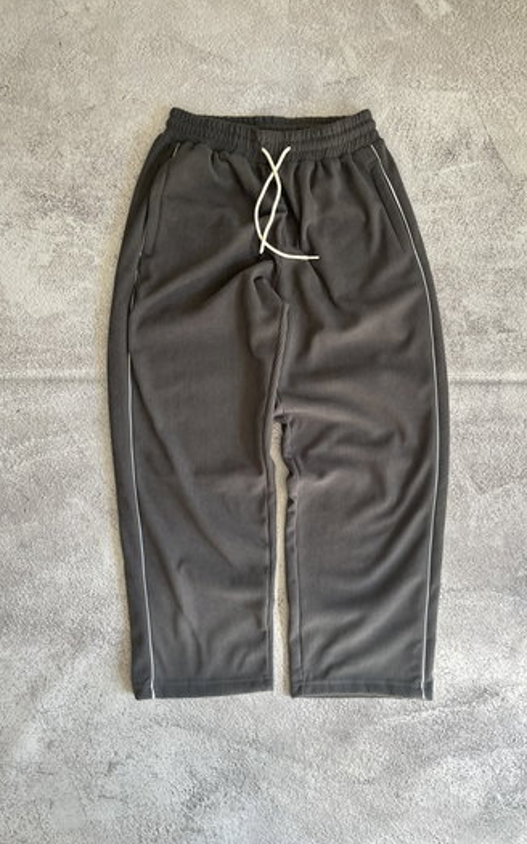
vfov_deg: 66.5
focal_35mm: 28
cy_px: 424
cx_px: 284
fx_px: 644
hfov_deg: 44.5
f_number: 1.6
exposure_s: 1/121
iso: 100
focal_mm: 5.1
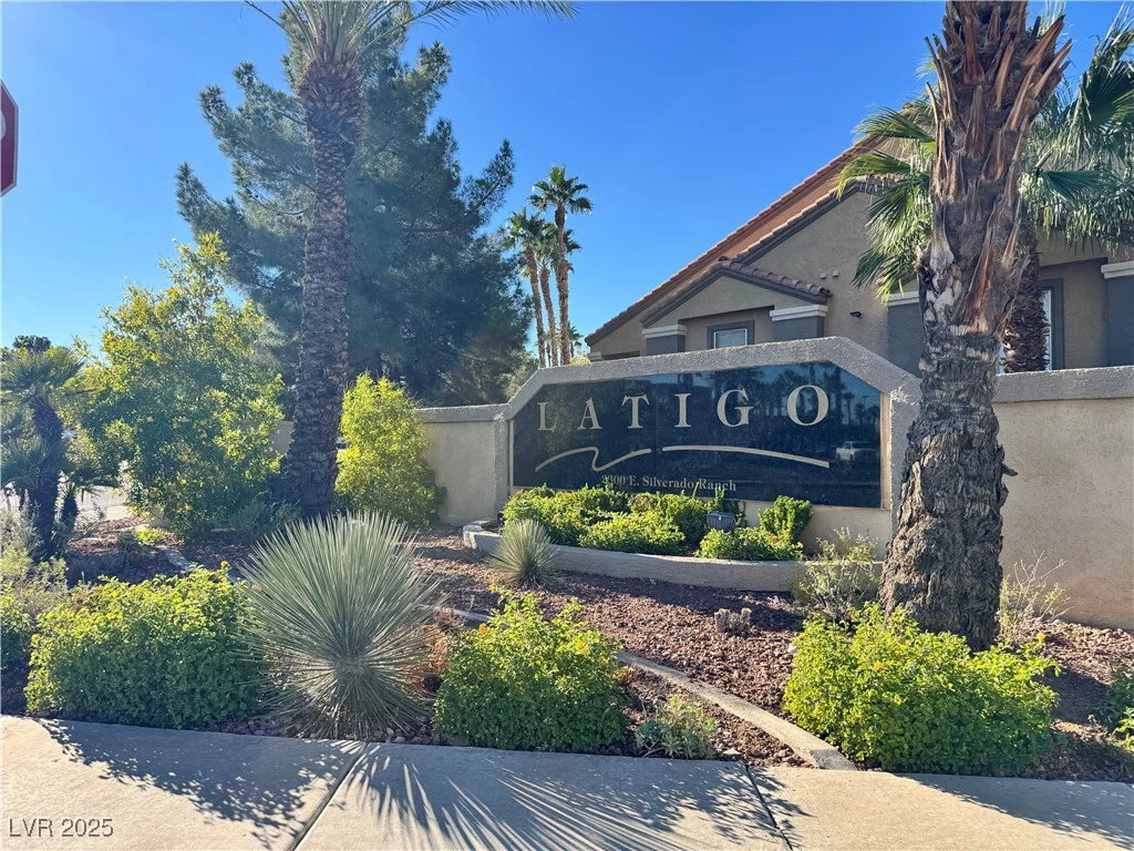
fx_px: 786
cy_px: 426
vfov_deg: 56.8
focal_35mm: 24
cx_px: 567
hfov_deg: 71.6
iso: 80
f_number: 1.78
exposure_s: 1/1678
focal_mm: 6.76
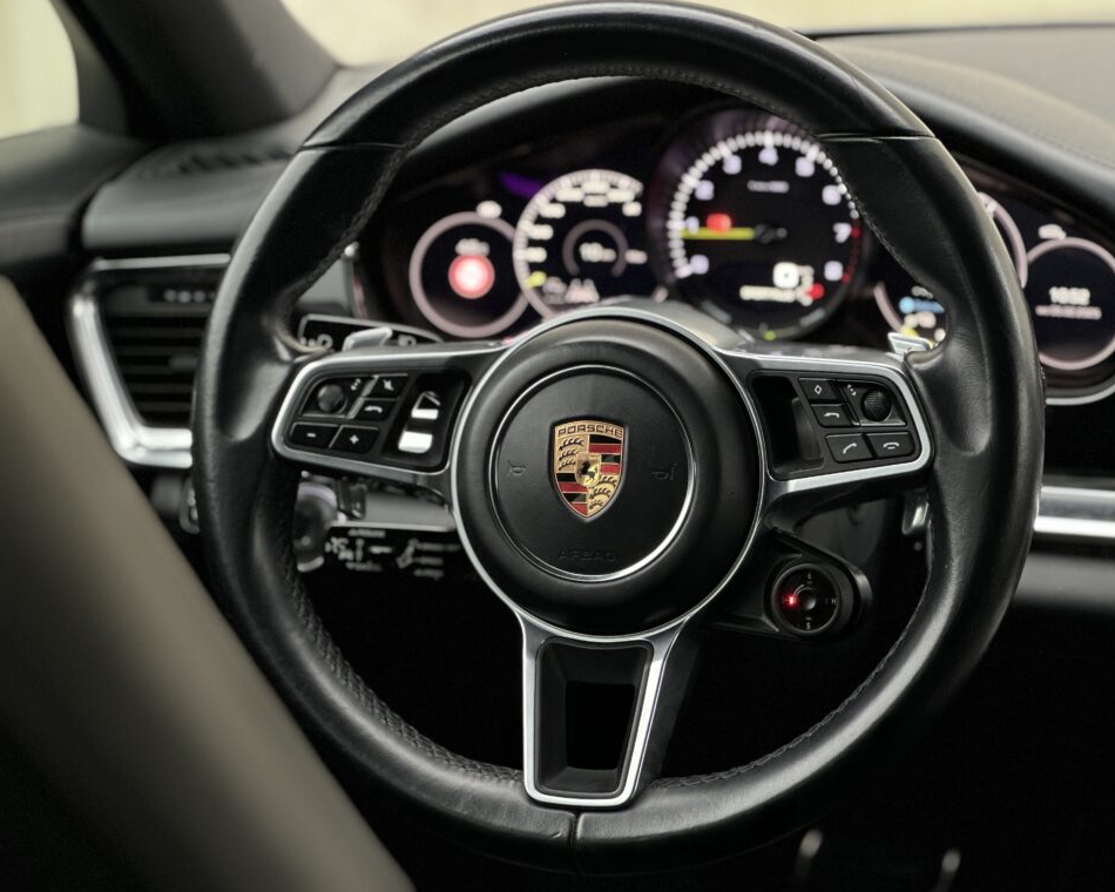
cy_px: 444
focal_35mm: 81
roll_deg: +1.9
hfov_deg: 23.6
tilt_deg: -15.1
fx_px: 2673
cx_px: 595
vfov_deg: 18.9
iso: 200
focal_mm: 9
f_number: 2.8
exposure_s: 1/36
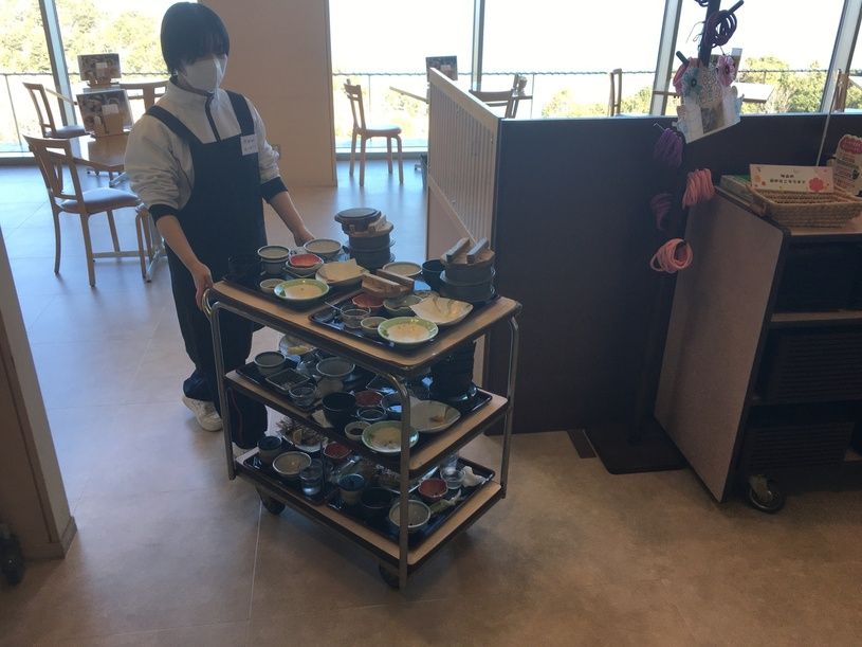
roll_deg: -1.6
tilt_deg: -26.1
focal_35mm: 29
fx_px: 722
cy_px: 324
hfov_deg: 61.7
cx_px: 431
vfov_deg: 48.2
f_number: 2.2
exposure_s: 1/120
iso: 32
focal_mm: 4.15
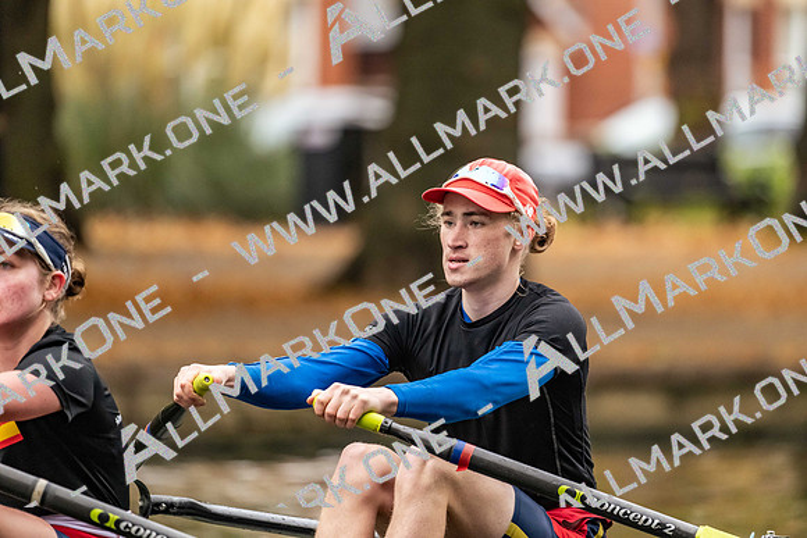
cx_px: 404
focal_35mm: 400
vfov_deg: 3.4
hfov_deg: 5.2
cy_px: 269
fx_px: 8968
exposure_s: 1/2500
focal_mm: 400
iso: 4500
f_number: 4.5
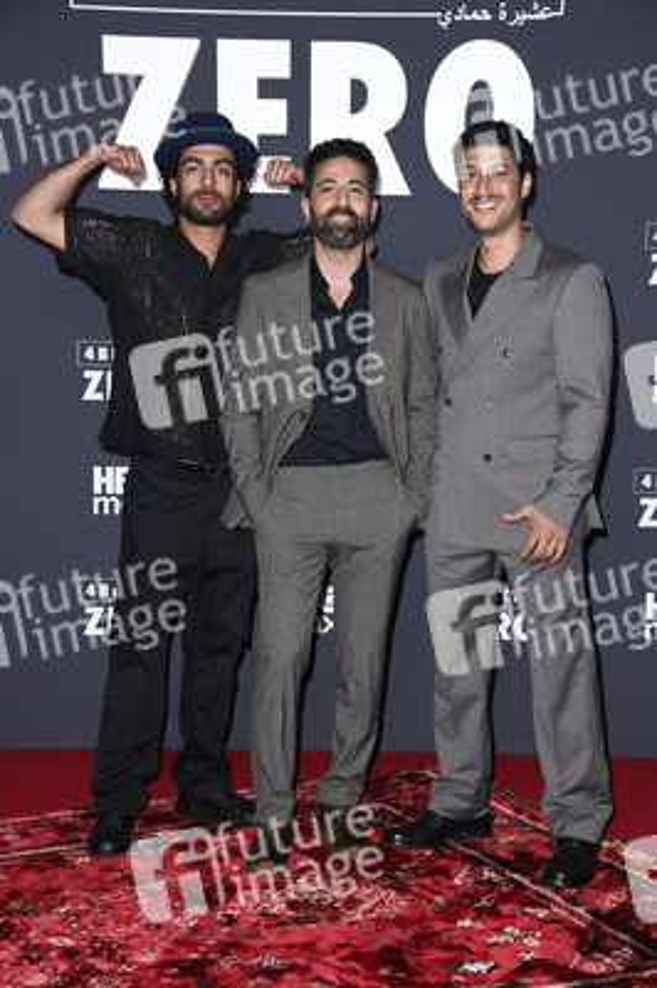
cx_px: 328
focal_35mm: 68
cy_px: 494
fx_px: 1865
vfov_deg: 29.7
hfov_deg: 20.0
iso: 1000
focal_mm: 68
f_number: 5.6
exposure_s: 1/250
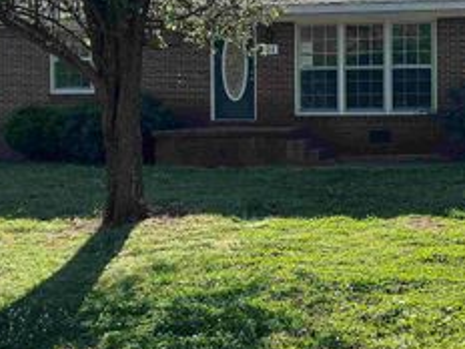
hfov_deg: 34.2
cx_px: 291
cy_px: 111
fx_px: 752
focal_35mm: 56
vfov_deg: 25.9
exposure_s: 1/1449
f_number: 1.5
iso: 50
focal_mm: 5.7
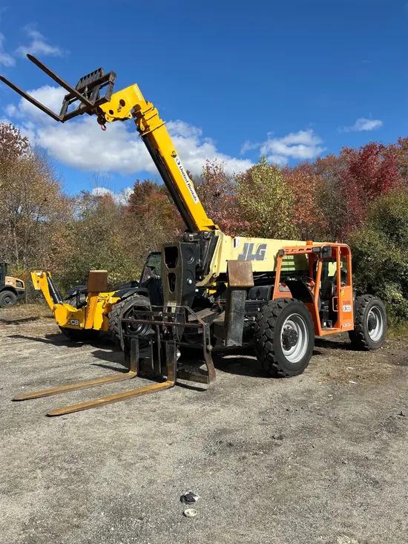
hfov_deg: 53.1
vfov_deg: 67.3
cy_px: 272
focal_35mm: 26
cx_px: 204
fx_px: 408
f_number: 1.5
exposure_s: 1/4444
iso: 50
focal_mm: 5.7
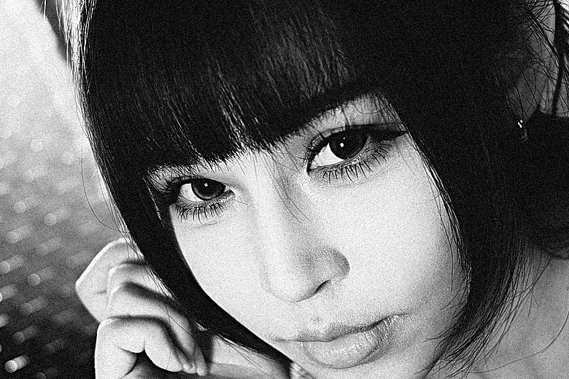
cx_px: 284
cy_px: 190
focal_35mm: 50
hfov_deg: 39.6
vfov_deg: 27.0
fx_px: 790
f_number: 2.8
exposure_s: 1/30
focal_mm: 18.3
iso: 640
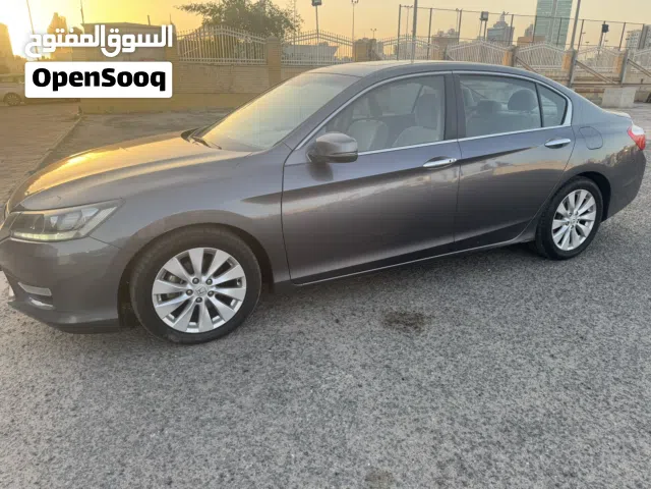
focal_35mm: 24
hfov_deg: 71.6
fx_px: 451
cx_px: 326
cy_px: 244
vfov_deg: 56.8
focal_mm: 6.76
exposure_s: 1/257
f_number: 1.78
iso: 80
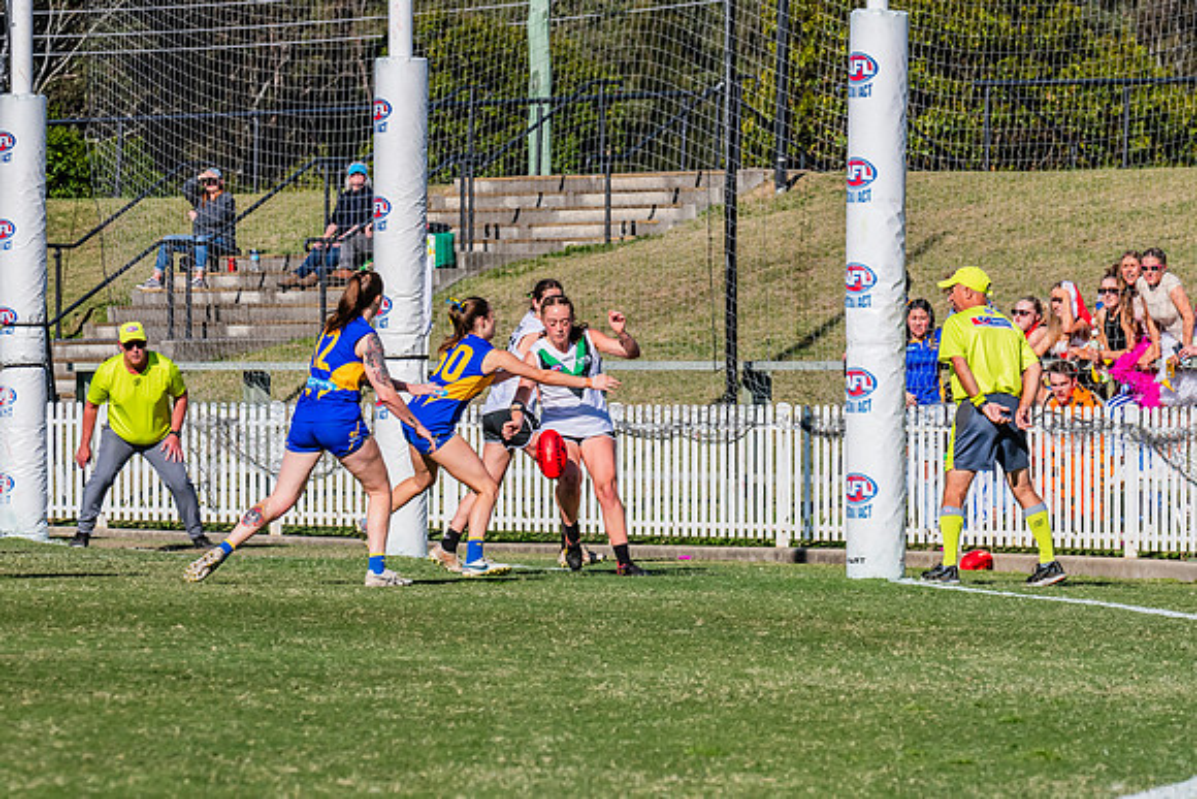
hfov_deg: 7.6
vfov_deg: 5.1
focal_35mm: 270
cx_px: 600
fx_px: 8973
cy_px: 457
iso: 640
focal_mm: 220
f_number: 14
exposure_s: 1/1250
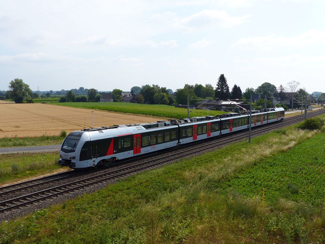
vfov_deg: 36.8
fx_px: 366
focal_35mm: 39
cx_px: 162
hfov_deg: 47.9
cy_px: 122
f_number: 4
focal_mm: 7
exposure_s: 1/1300
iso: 100
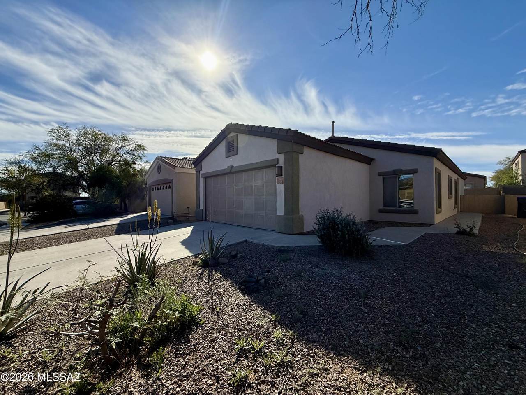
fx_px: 213
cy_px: 198
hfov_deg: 102.1
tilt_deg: +0.4
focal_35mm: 14
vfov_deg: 85.7
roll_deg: +0.2
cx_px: 263
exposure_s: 1/4762
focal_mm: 2.22
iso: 80
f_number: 2.2
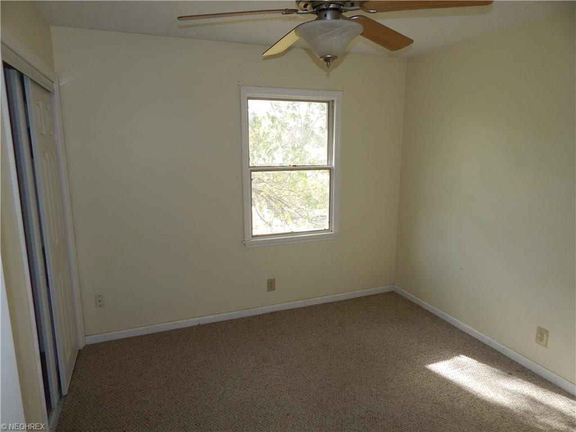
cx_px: 288
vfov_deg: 61.1
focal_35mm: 22
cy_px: 216
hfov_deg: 76.4
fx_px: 366
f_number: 3
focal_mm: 4
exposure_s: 1/125
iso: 125
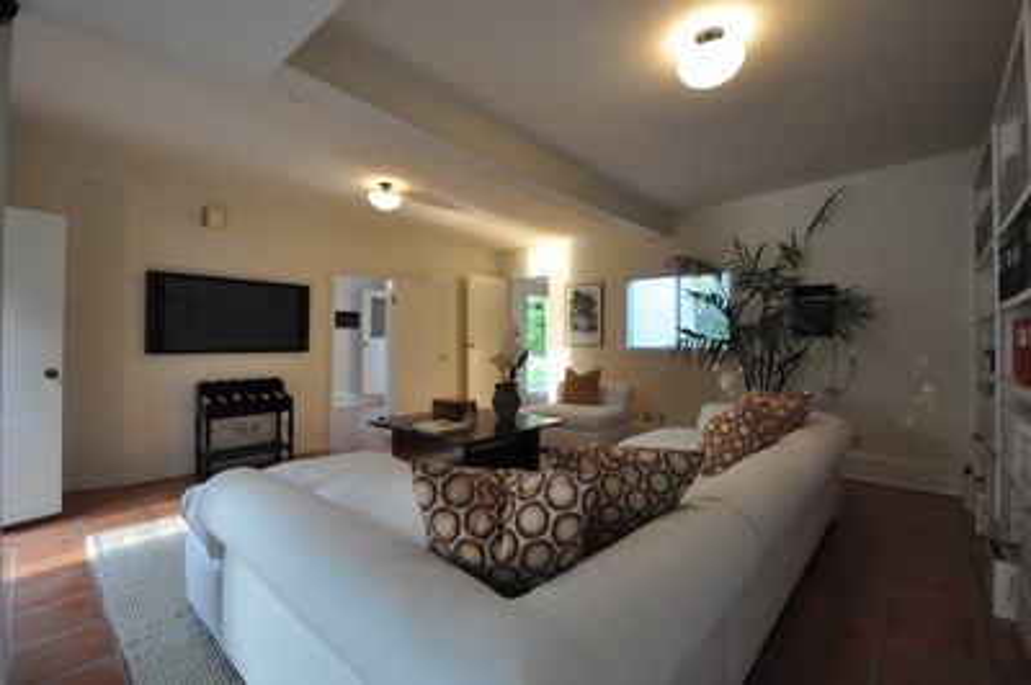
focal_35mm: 15
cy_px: 342
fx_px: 429
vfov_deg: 77.2
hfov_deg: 100.4
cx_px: 516
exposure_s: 1/160
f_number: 6.3
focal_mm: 10
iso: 3200
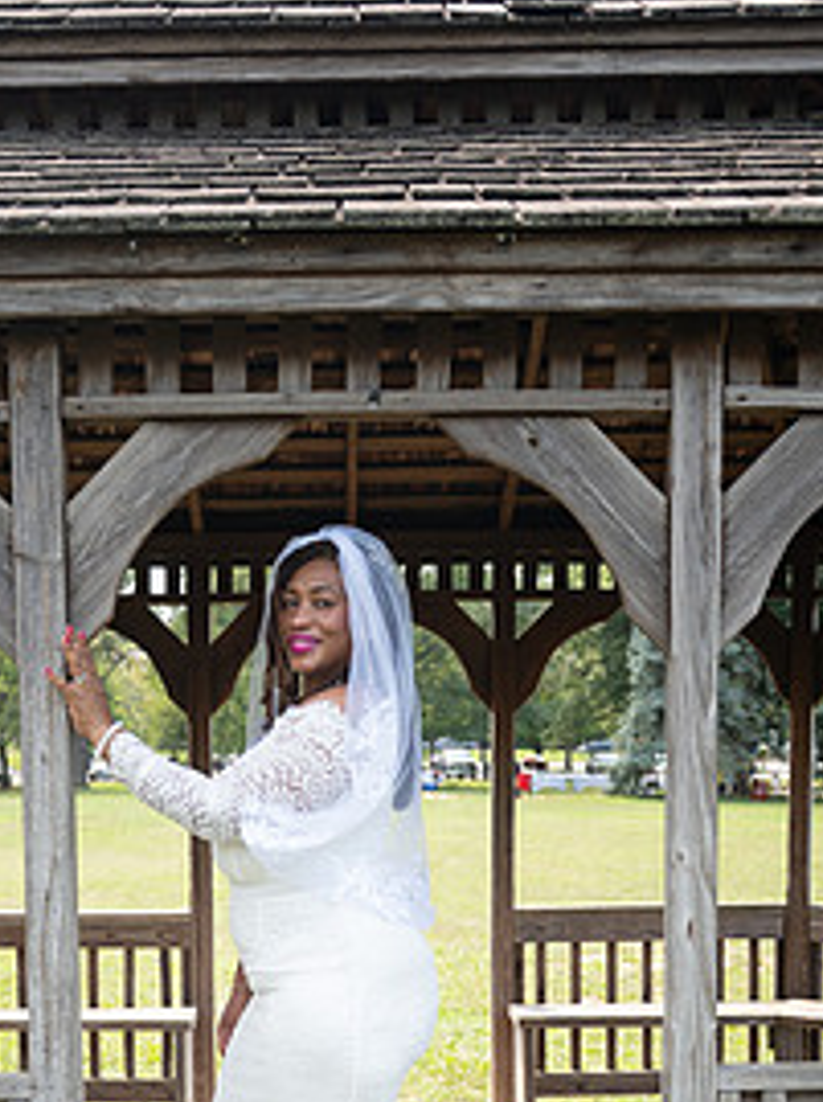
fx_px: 1843
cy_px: 905
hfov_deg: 25.1
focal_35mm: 58
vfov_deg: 32.2
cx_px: 336
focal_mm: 35
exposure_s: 1/1600
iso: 800
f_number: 3.7
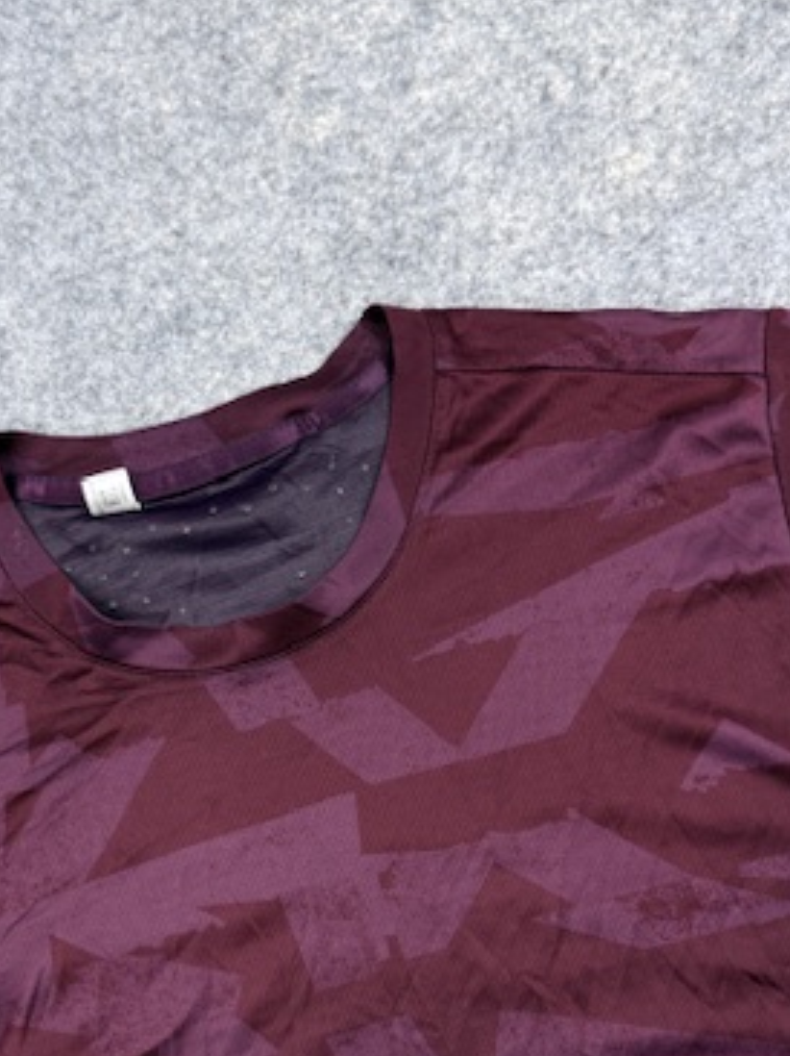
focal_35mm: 42
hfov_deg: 34.0
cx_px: 265
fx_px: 1280
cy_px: 753
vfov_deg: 43.8
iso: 125
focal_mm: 6.76
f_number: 1.78
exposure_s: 1/100
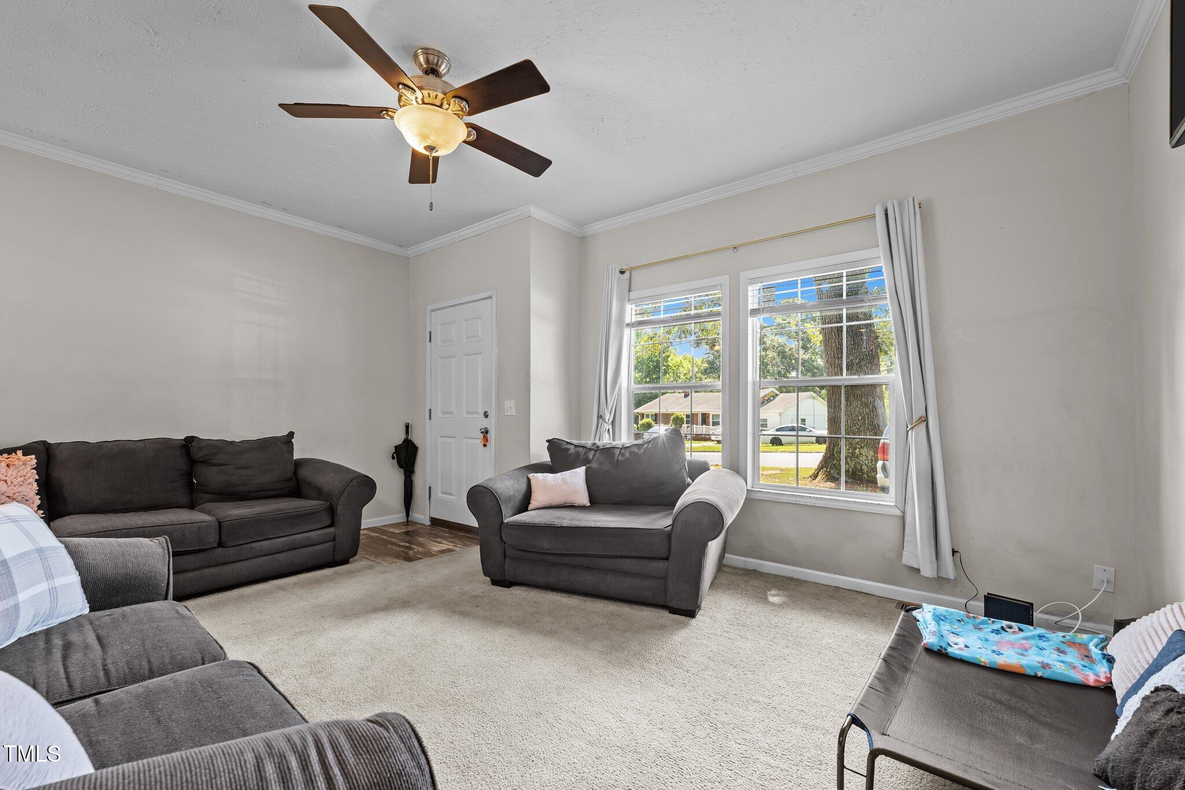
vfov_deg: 81.2
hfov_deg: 104.3
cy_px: 395
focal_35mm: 14
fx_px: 461
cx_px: 592
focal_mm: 14
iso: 200
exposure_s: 1/4
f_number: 7.1
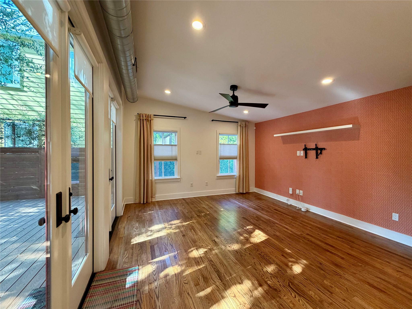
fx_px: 167
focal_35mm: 14
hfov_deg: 102.1
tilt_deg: -0.5
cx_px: 206
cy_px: 154
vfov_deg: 85.7
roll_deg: -0.8
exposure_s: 1/120
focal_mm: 2.22
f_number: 2.2
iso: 250
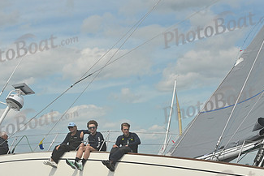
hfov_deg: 16.4
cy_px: 156
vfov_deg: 10.9
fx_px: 917
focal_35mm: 125
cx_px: 121
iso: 320
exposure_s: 1/1250
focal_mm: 70
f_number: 10
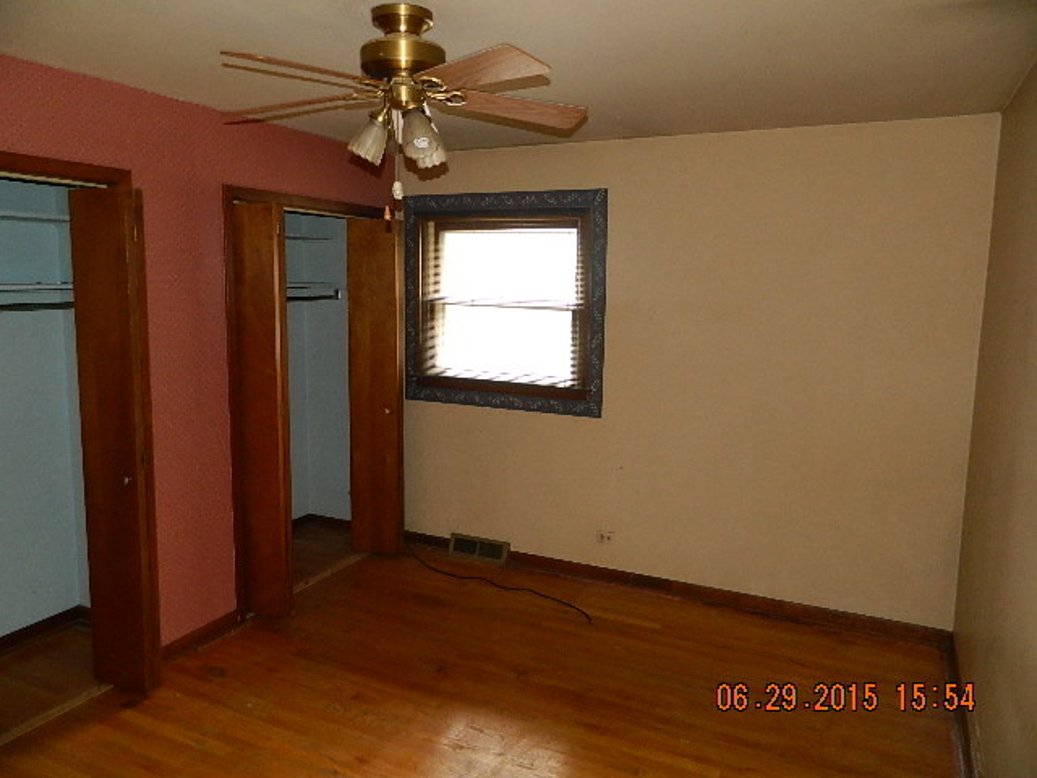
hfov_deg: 69.4
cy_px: 389
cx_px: 518
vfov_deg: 54.9
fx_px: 749
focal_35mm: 25
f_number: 3.1
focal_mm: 4.5
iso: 200
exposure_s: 1/30
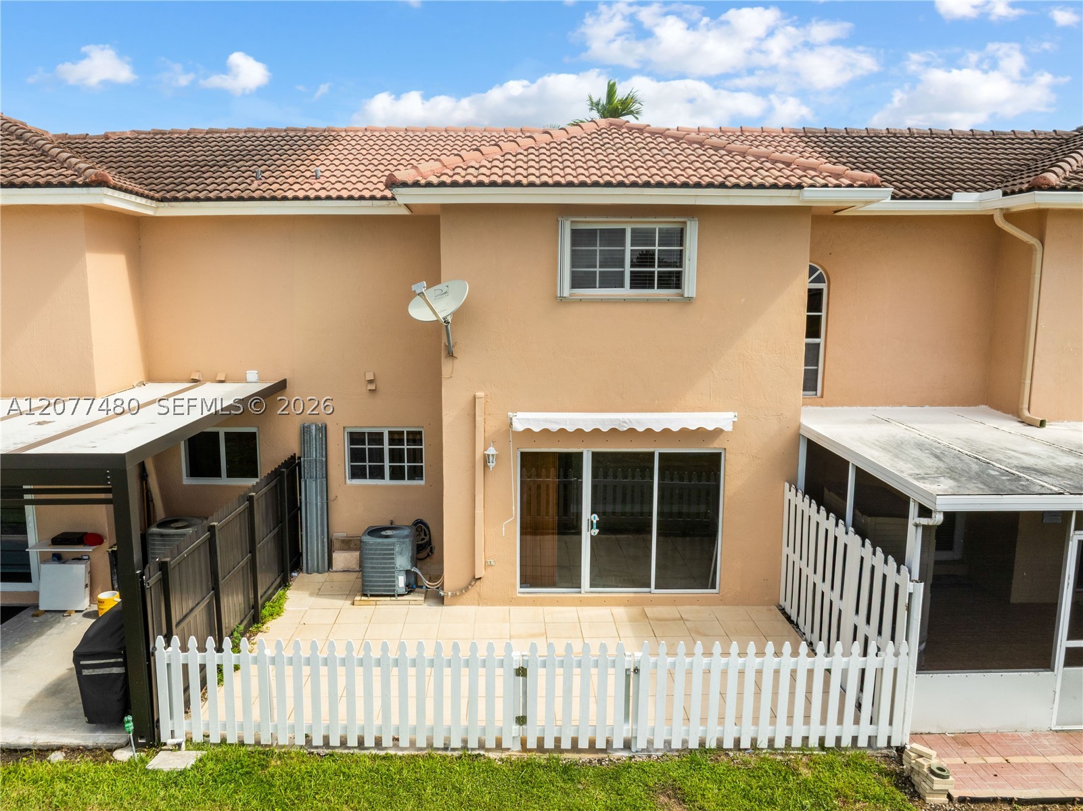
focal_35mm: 24
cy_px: 406
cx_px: 542
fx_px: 750
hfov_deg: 71.6
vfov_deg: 56.7
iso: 100
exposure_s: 1/200
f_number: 8
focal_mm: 12.29
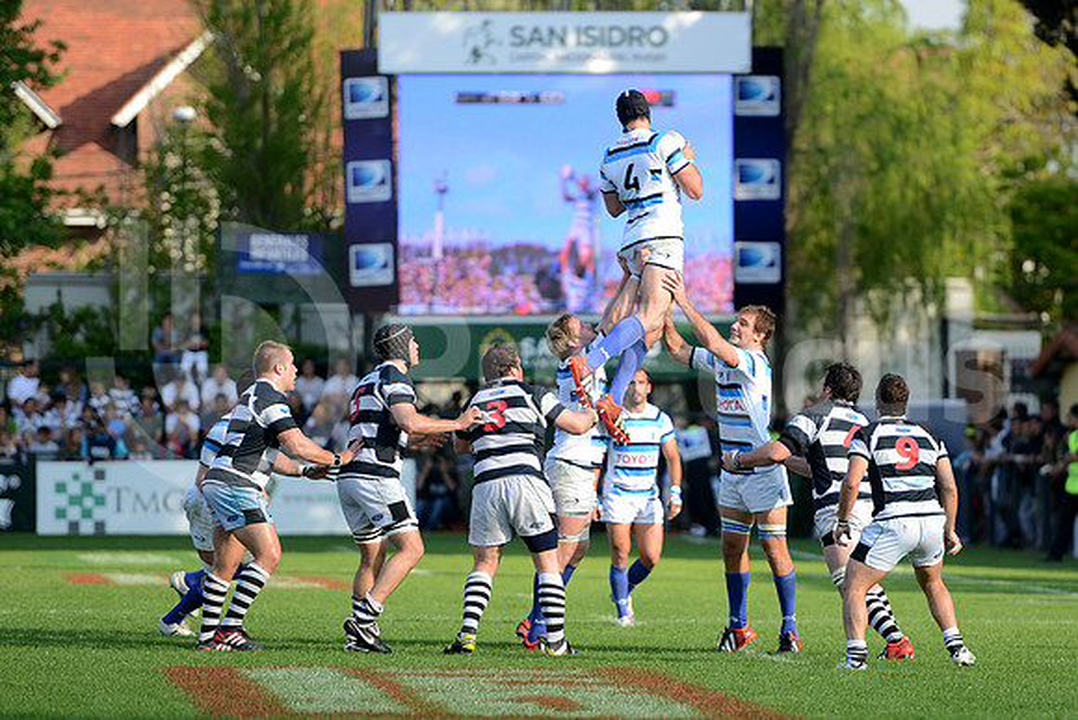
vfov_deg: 7.0
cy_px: 360
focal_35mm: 195
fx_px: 5840
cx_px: 539
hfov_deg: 10.5
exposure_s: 1/800
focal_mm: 195
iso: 250
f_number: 2.8
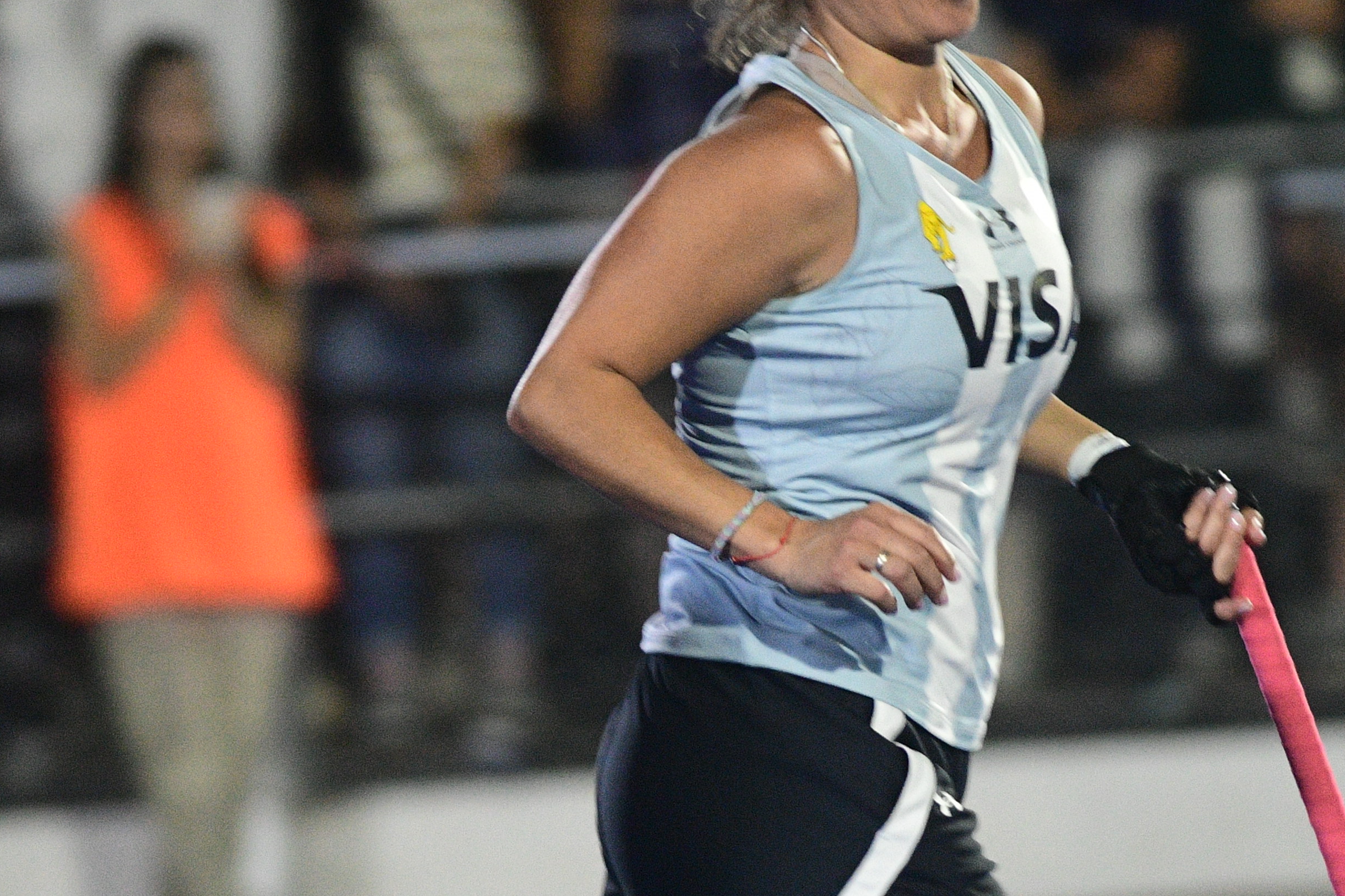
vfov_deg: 1.4
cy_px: 658
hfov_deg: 2.0
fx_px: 37876
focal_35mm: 1014
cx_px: 665
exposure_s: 1/250
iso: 3200
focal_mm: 300
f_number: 4
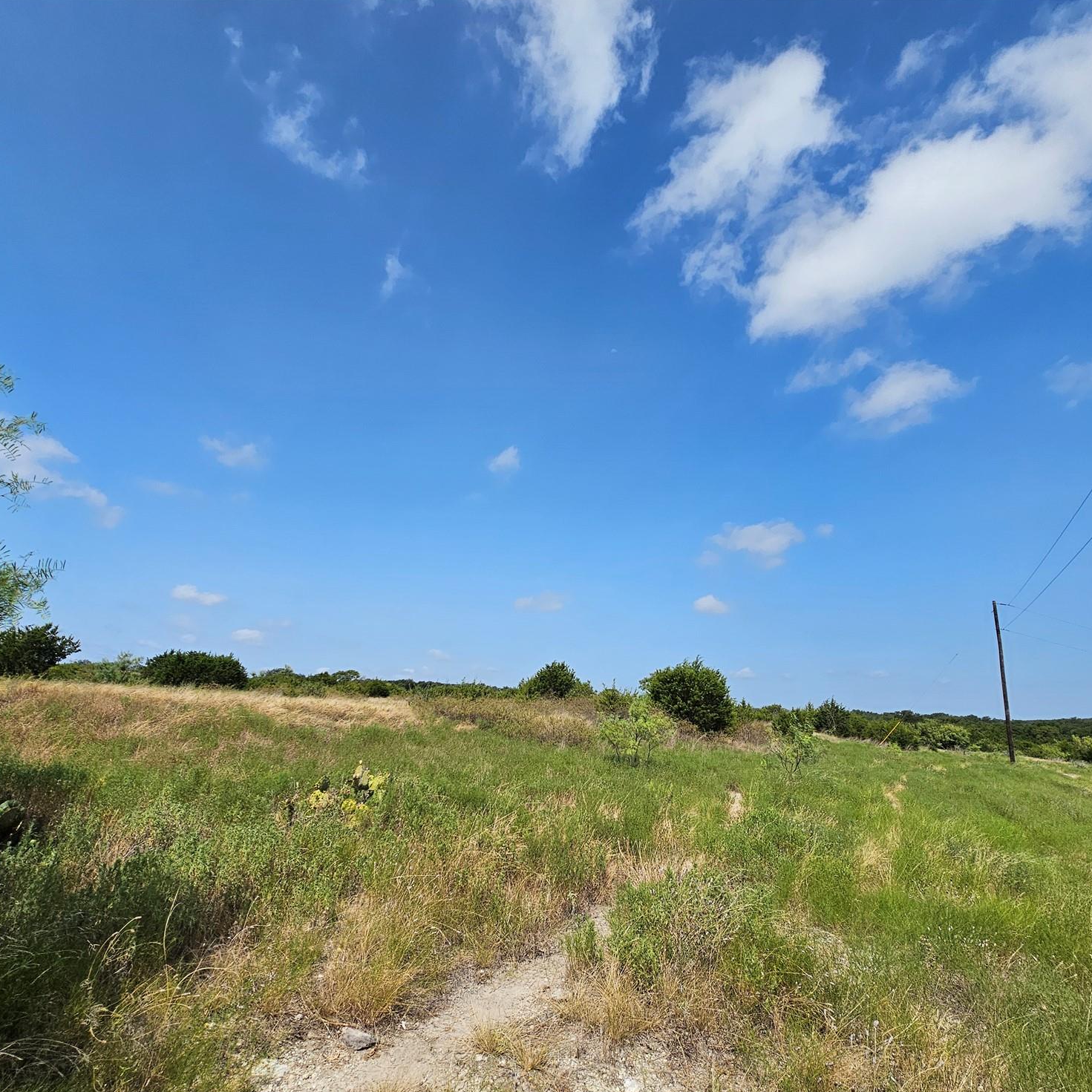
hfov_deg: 87.4
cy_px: 566
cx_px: 529
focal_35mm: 16
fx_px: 571
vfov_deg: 87.4
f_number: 2.2
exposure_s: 1/3521
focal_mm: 2.2
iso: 50
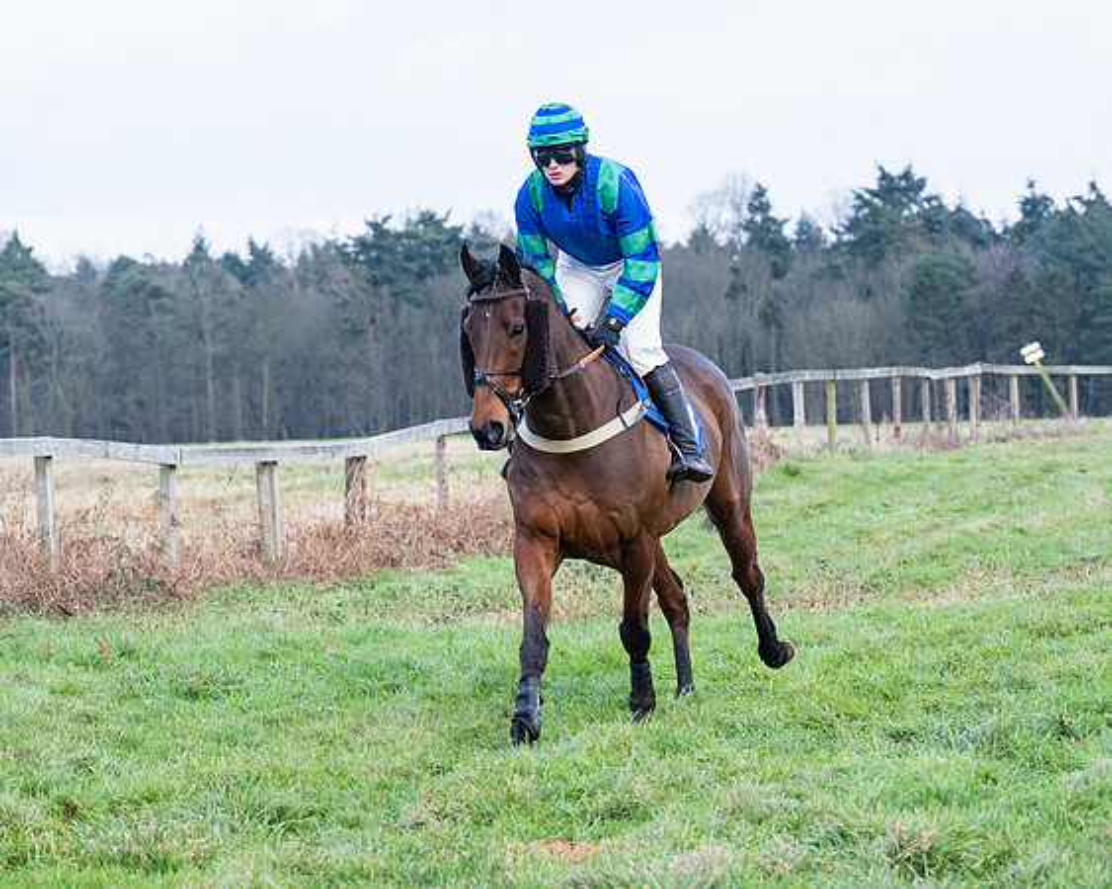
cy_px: 444
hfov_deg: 11.9
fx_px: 5326
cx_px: 521
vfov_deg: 9.5
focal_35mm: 162
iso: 1000
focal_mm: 78
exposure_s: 1/400
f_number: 4
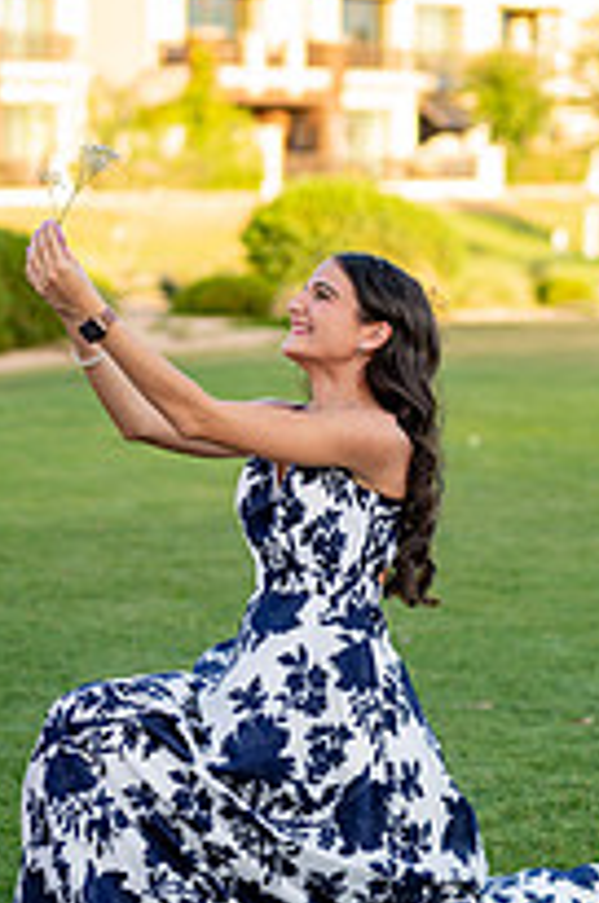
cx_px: 51
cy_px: 326
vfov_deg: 18.6
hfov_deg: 12.3
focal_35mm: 110
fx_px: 2755
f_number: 2
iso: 100
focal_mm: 50
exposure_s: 1/640
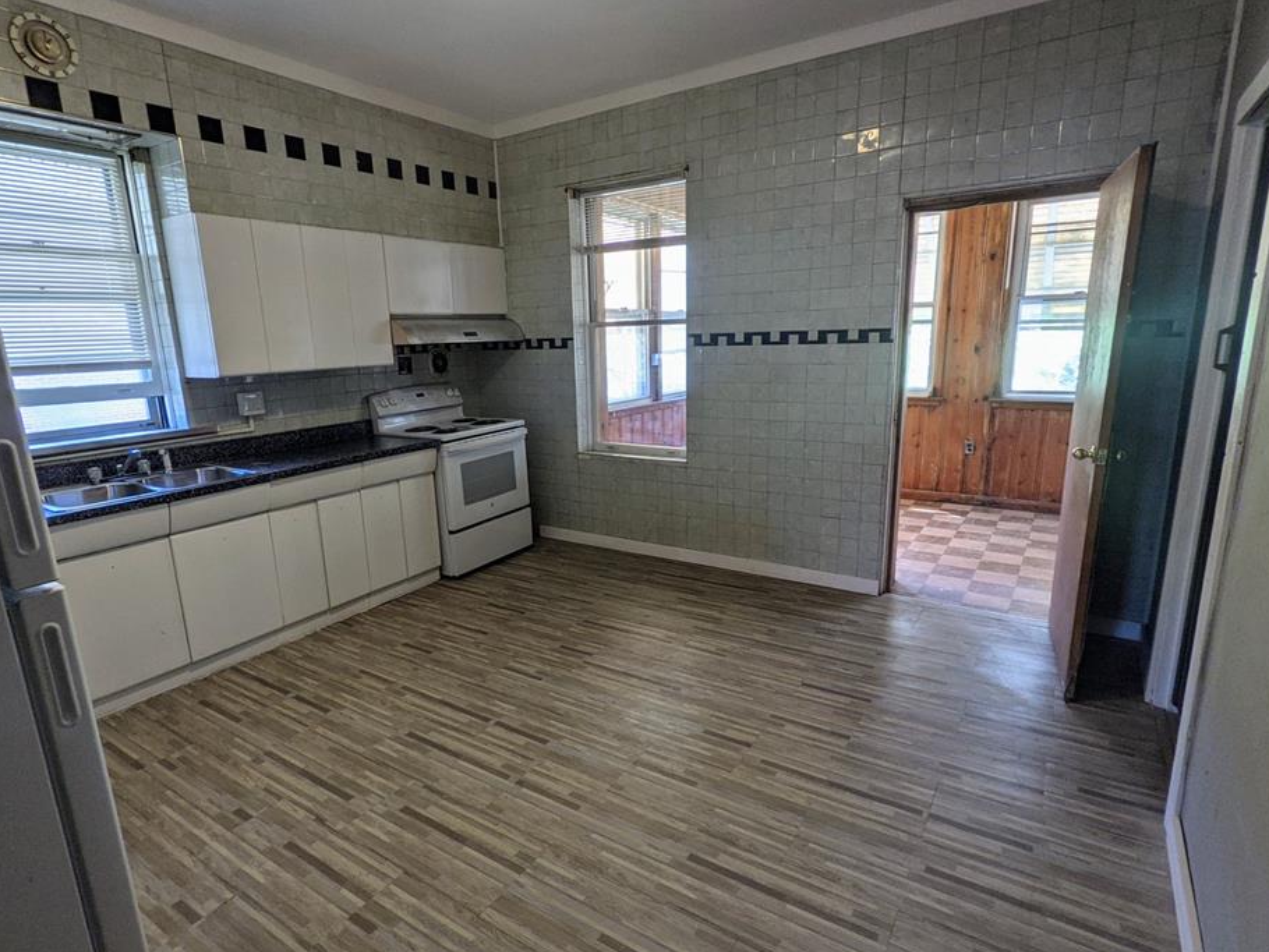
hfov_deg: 87.6
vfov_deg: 71.6
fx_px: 660
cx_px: 597
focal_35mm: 18
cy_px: 488
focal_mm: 2.22
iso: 71
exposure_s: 1/23.8
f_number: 2.2
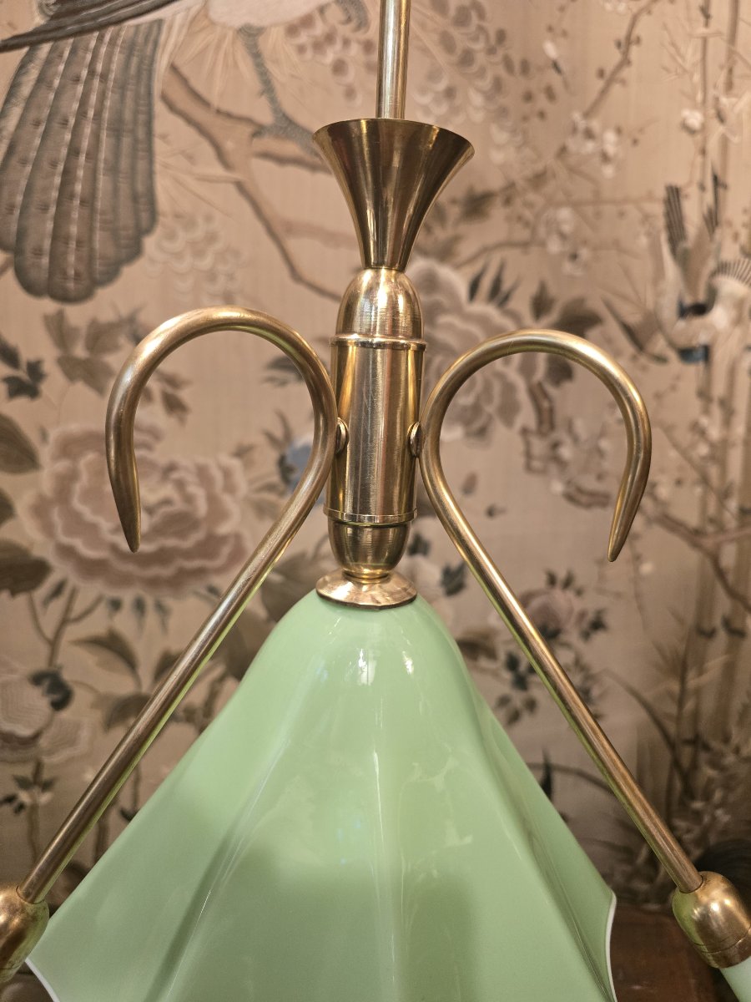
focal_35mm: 23
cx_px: 376
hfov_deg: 58.9
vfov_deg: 73.9
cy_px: 501
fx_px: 665
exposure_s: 1/100
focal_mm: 6.3
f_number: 1.7
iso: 500
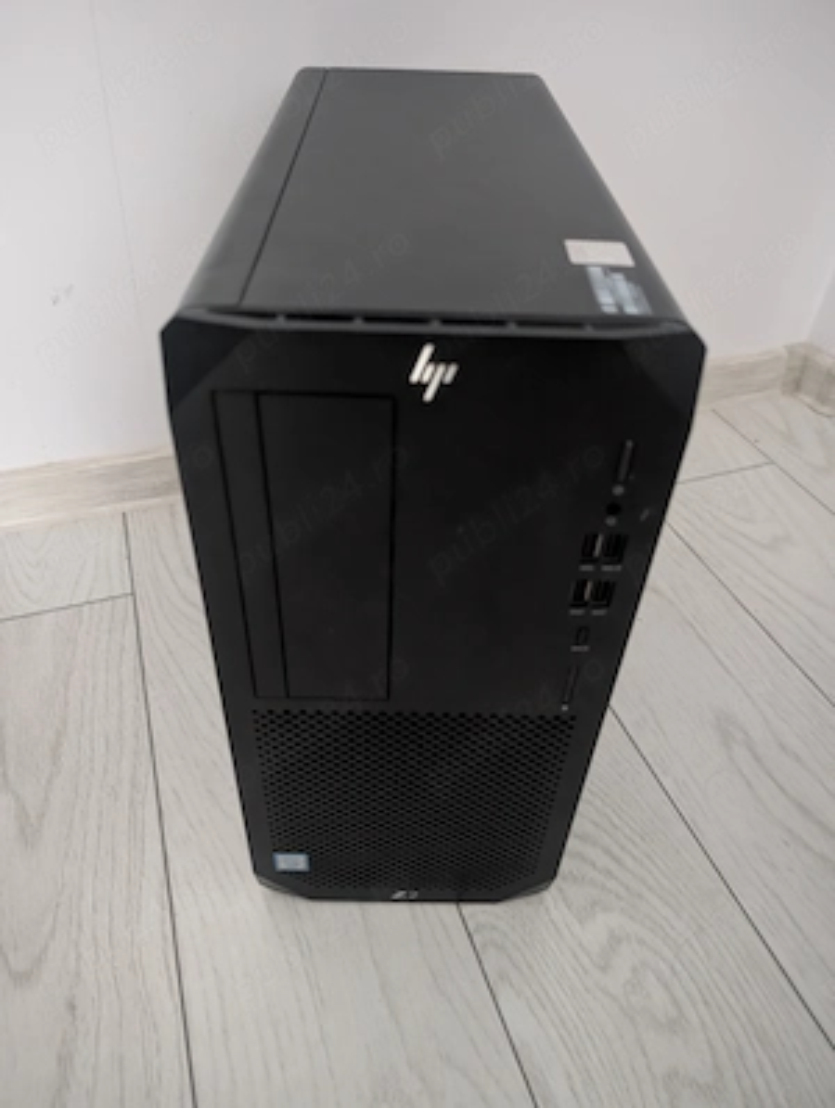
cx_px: 418
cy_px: 554
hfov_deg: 57.0
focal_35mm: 24
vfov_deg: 71.5
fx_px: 769
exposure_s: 1/5.87
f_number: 1.68
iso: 1998
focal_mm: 6.9
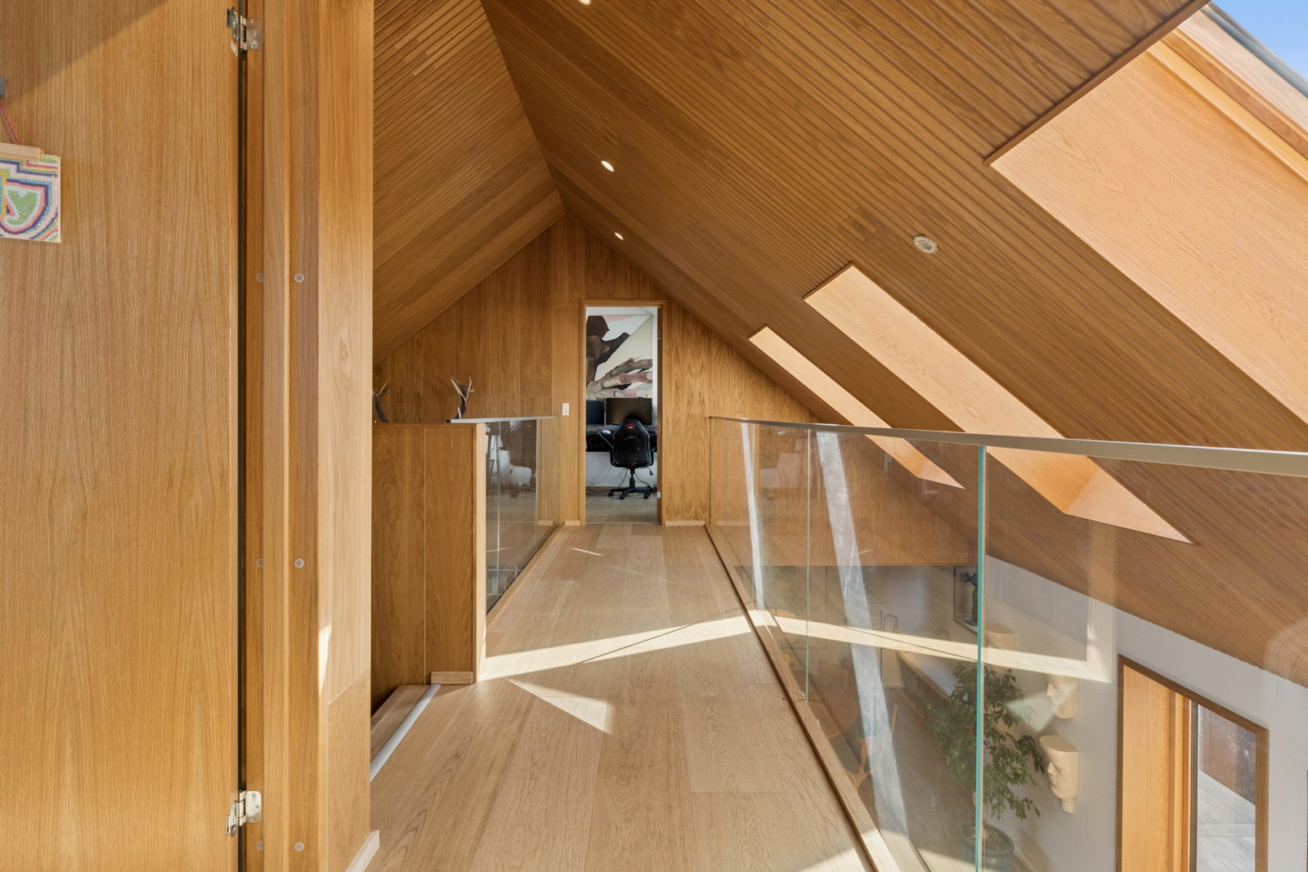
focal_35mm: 16
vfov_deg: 72.1
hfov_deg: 95.0
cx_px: 654
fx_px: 600
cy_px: 436
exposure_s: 1/60
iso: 200
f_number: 8
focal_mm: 11
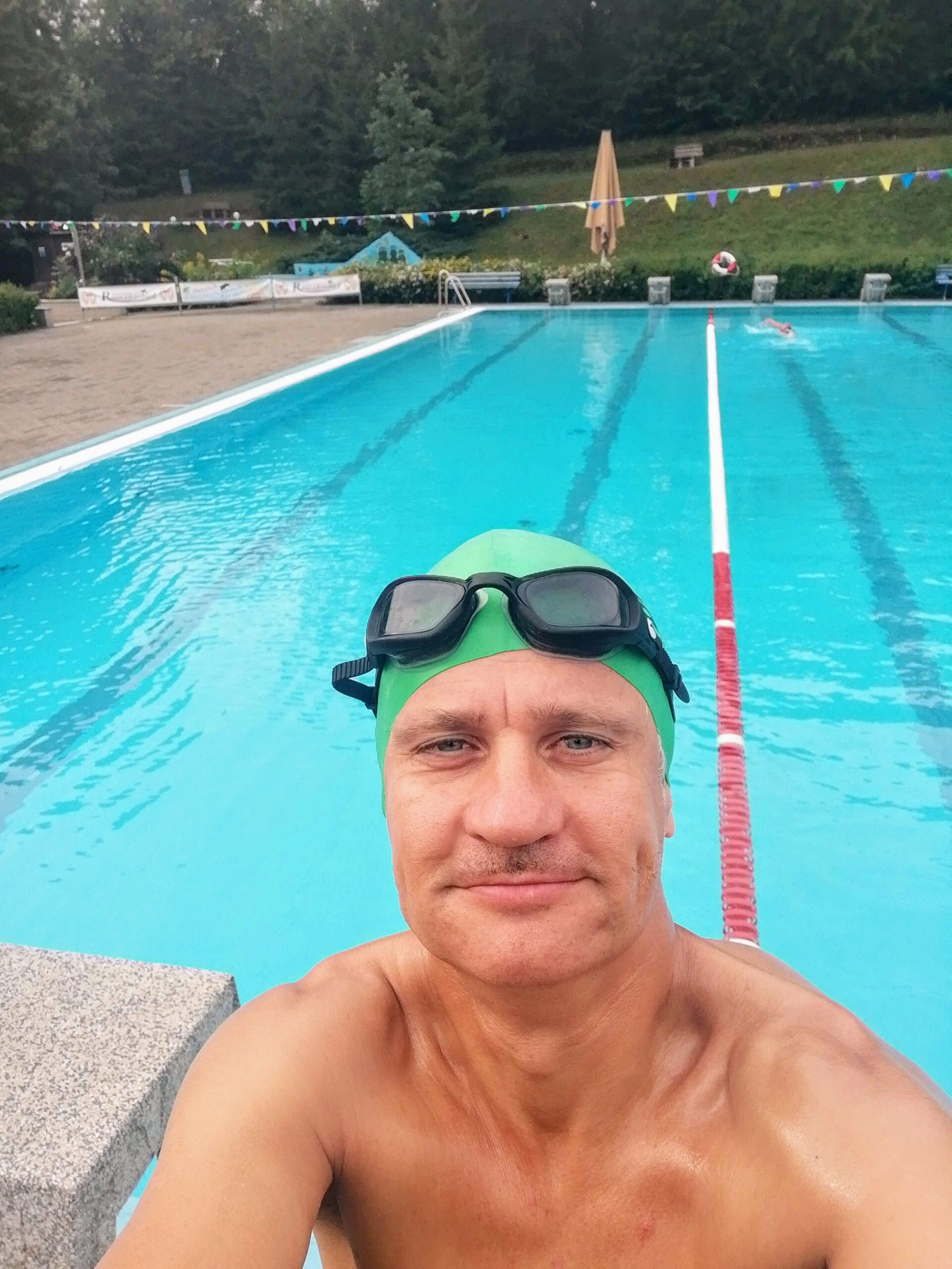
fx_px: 990
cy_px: 634
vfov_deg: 65.3
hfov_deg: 51.4
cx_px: 476
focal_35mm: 27
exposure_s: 1/769
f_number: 2
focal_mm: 3.6
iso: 50
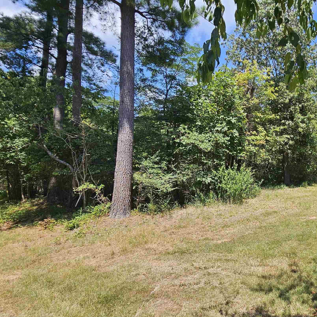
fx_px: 228
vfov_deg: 69.6
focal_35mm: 22
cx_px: 253
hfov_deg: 63.7
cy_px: 155
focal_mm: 2.2
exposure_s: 1/1148
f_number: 2.2
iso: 50
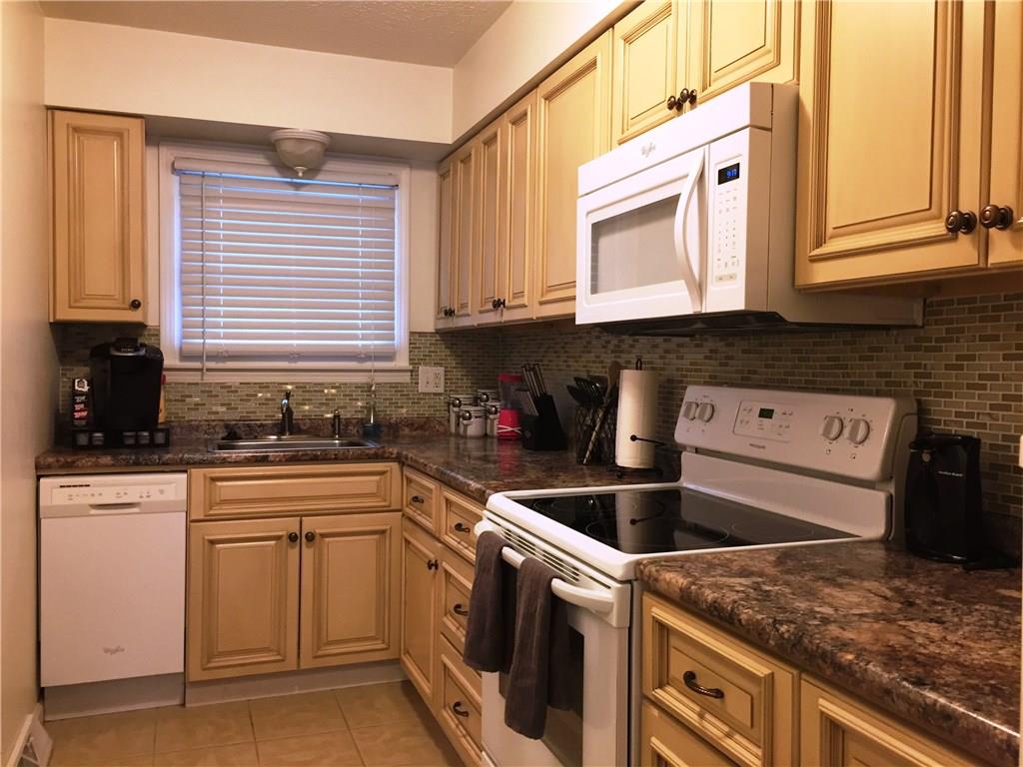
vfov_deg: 48.2
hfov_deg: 61.7
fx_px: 857
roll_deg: +0.0
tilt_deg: -0.6
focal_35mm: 29
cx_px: 512
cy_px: 384
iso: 64
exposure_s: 1/30
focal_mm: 4.15
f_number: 2.2
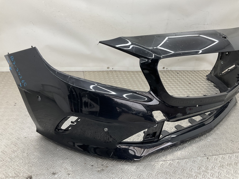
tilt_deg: -26.7
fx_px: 200
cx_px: 120
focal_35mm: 29
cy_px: 90
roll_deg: -6.2
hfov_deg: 61.7
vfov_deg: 48.2
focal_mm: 3
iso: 40
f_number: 1.8
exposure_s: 1/120
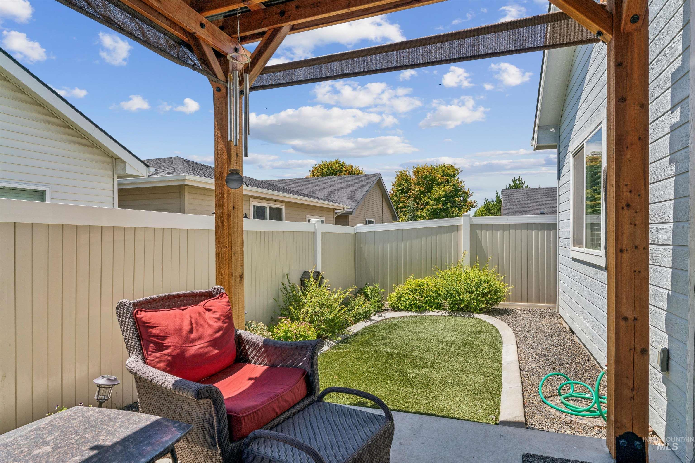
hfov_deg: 84.0
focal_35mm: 20
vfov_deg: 61.9
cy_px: 232
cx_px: 348
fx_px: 386
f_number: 13
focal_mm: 20
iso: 400
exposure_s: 1/320
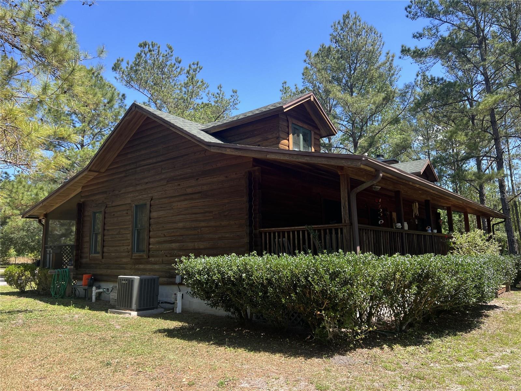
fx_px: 391
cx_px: 260
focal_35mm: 26
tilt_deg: +8.4
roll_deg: +0.3
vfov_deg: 53.1
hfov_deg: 67.3
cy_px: 196
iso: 50
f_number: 1.5
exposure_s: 1/974
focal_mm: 5.7
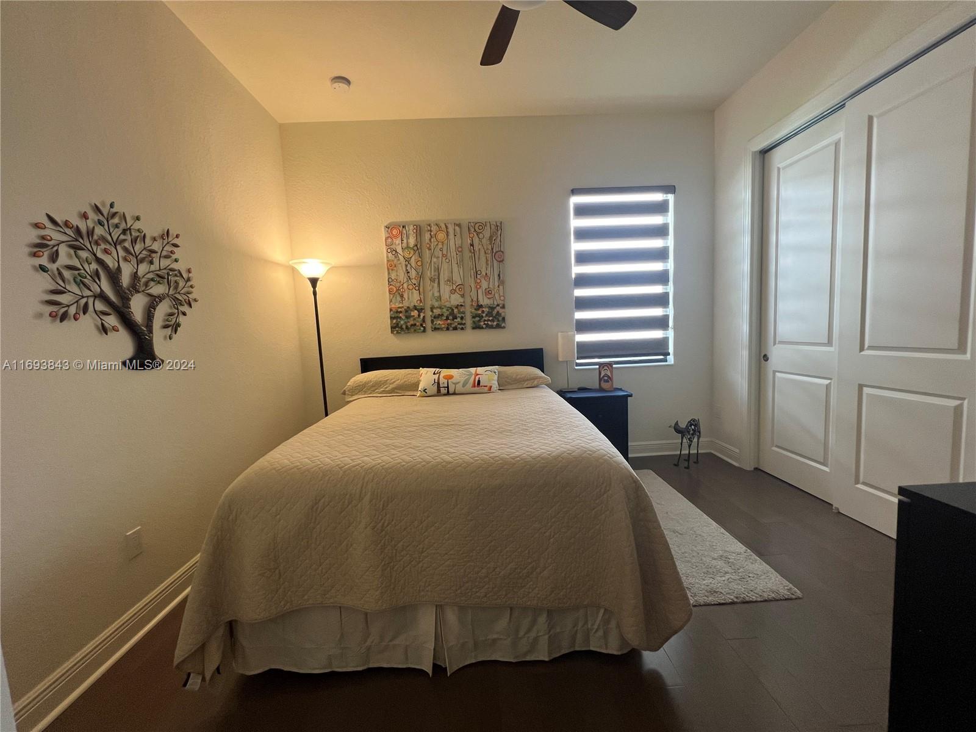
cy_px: 366
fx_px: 367
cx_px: 488
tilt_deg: -6.2
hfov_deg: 106.2
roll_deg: +2.6
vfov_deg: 89.9
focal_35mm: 13
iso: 200
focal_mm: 1.57
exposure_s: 1/60
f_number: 1.8
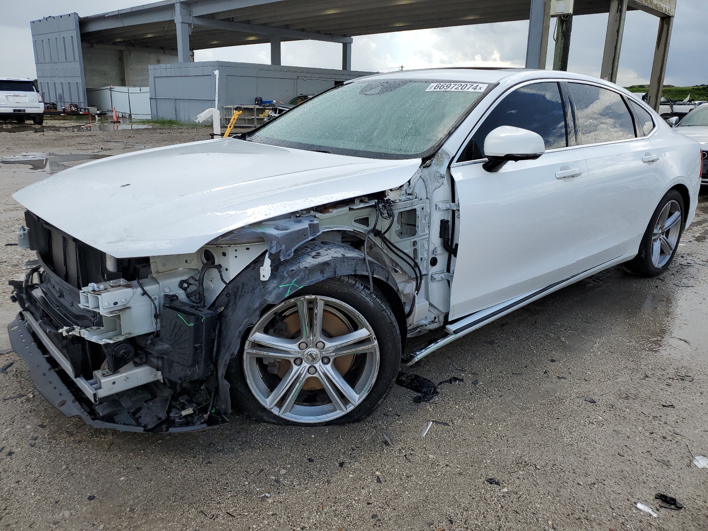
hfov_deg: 67.3
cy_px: 266
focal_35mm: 26
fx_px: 532
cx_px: 354
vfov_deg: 53.1
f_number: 1.5
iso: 50
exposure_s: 1/1667
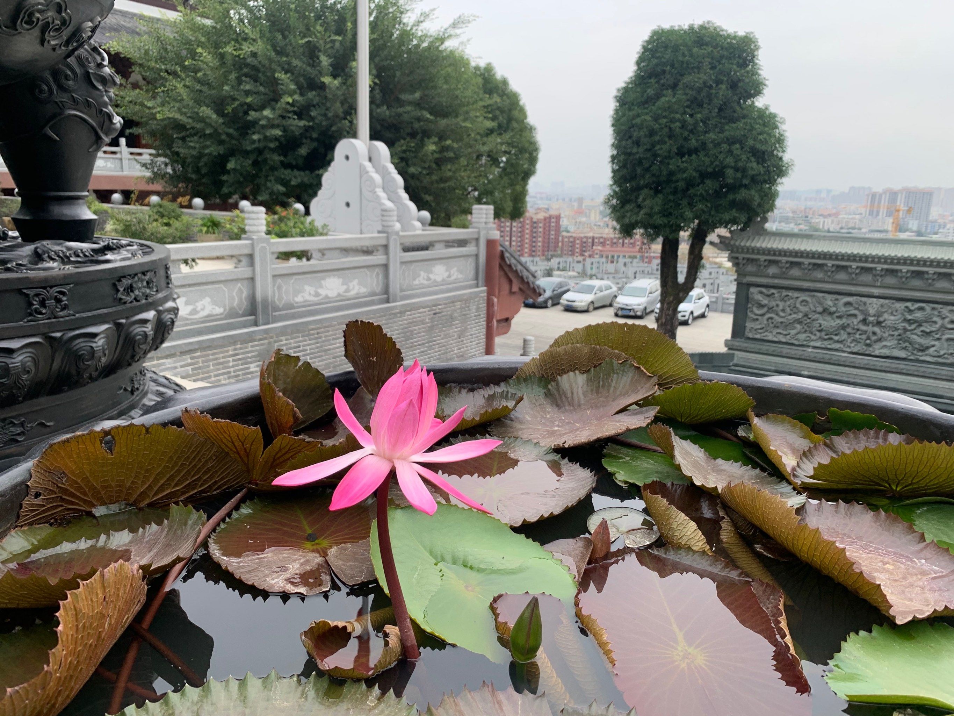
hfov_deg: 67.3
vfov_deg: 53.1
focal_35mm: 26
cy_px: 358
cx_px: 477
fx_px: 717
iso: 25
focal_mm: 4.25
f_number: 1.8
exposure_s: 1/394
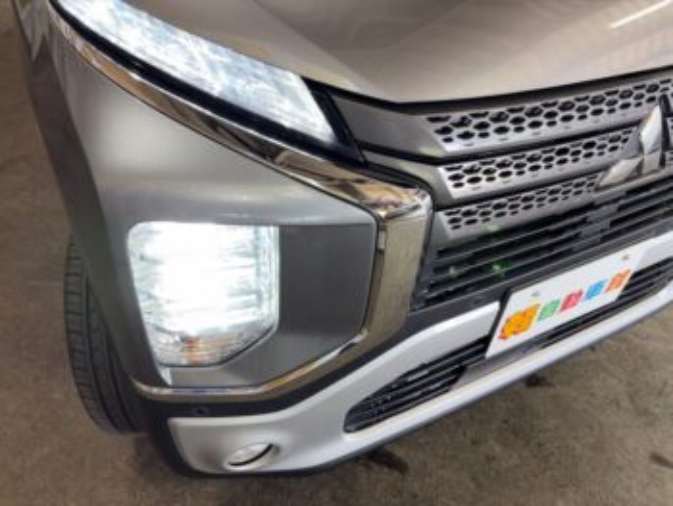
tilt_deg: -42.8
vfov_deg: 53.1
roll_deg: -3.4
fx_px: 506
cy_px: 253
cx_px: 336
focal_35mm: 26
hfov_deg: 67.3
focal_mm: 5.96
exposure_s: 1/20
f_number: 1.6
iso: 32
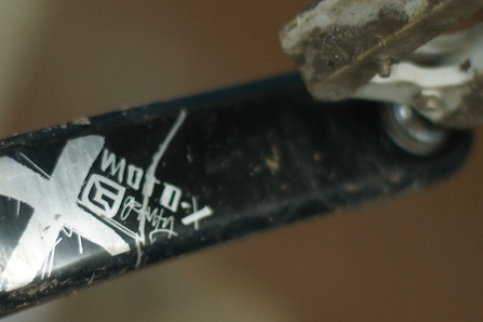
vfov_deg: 8.0
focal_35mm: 172
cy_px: 188
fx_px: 2307
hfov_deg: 11.9
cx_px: 126
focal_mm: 50
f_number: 1.4
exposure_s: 1/40
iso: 400
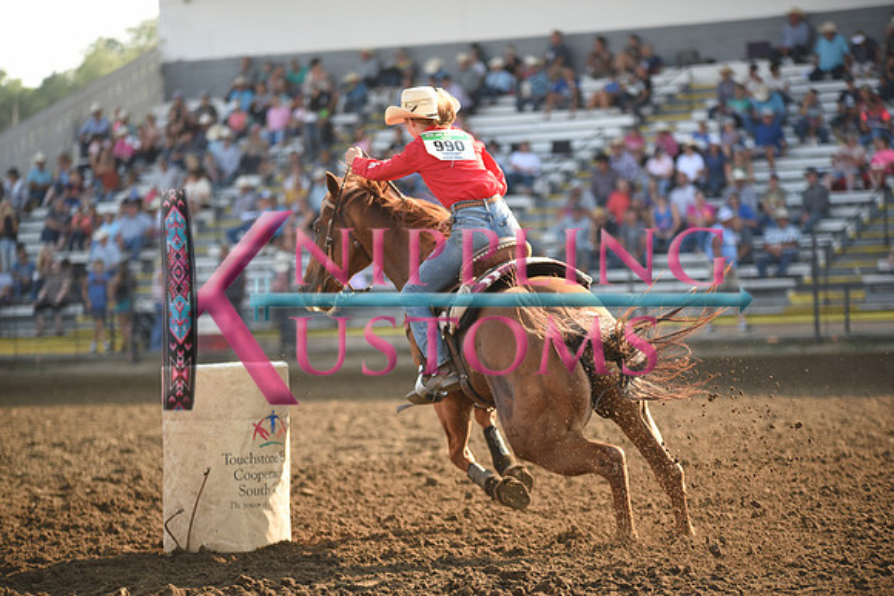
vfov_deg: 9.2
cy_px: 298
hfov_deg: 13.7
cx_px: 447
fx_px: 3726
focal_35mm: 150
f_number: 2.8
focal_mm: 150
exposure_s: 1/2000
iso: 640
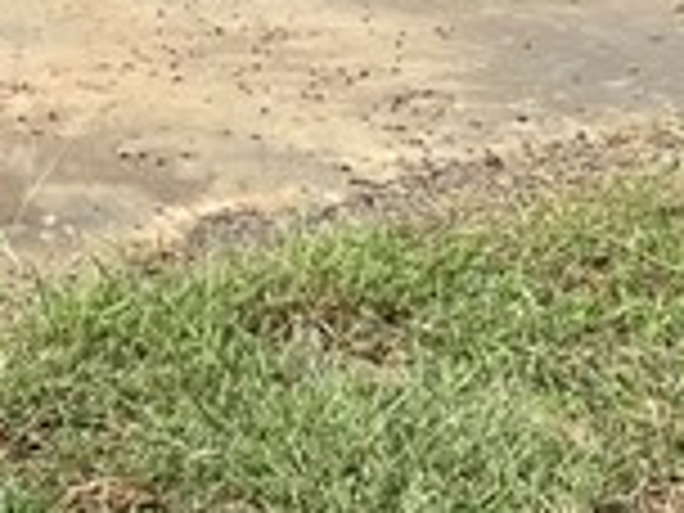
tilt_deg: -7.8
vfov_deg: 8.2
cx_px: -63
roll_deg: -2.0
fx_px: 3458
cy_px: -400
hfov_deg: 11.1
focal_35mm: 175
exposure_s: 1/2358
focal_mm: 4.25
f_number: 1.8
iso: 32
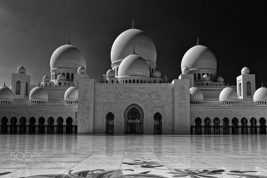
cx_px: 134
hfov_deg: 61.9
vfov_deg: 43.6
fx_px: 223
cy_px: 89
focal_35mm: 30
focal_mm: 30
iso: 100
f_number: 8
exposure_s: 1/400
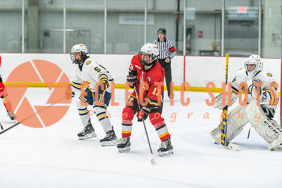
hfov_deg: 18.3
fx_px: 877
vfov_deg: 12.2
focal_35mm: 112
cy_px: 94
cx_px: 141
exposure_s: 1/800
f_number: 2.8
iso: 3200
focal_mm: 112
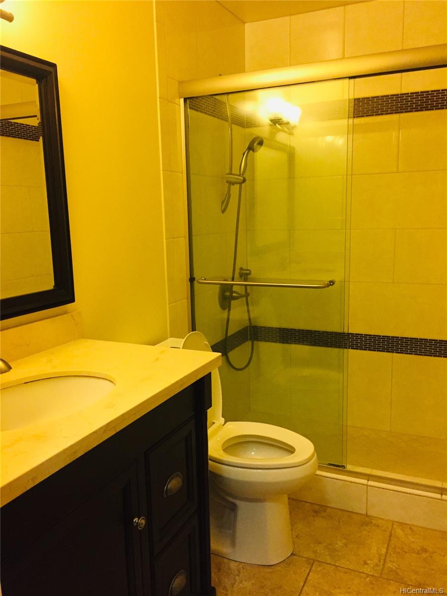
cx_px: 224
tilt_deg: -9.7
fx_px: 499
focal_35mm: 29
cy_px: 298
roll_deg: +1.4
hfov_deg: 48.2
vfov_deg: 61.7
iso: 200
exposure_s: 1/30
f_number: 2.2
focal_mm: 4.15
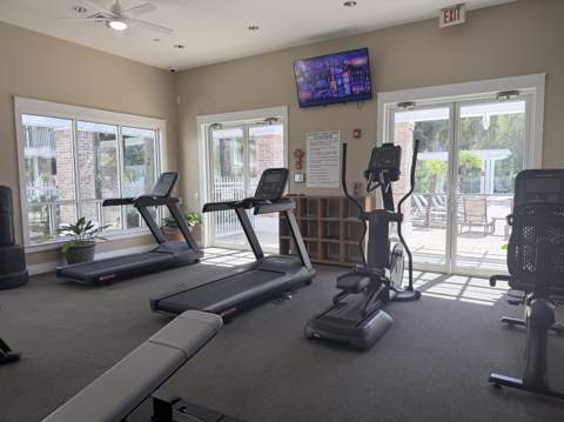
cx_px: 282
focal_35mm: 24
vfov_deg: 56.7
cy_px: 211
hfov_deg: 71.7
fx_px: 391
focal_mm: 6.76
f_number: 1.78
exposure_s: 1/728
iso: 100
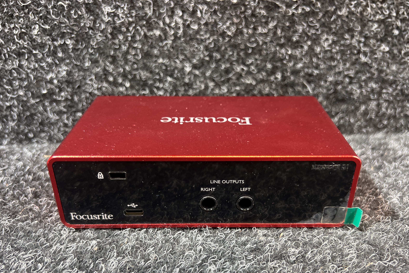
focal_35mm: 32
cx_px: 216
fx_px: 364
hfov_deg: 58.7
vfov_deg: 40.8
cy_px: 173
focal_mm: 5.7
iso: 200
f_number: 1.5
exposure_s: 1/50
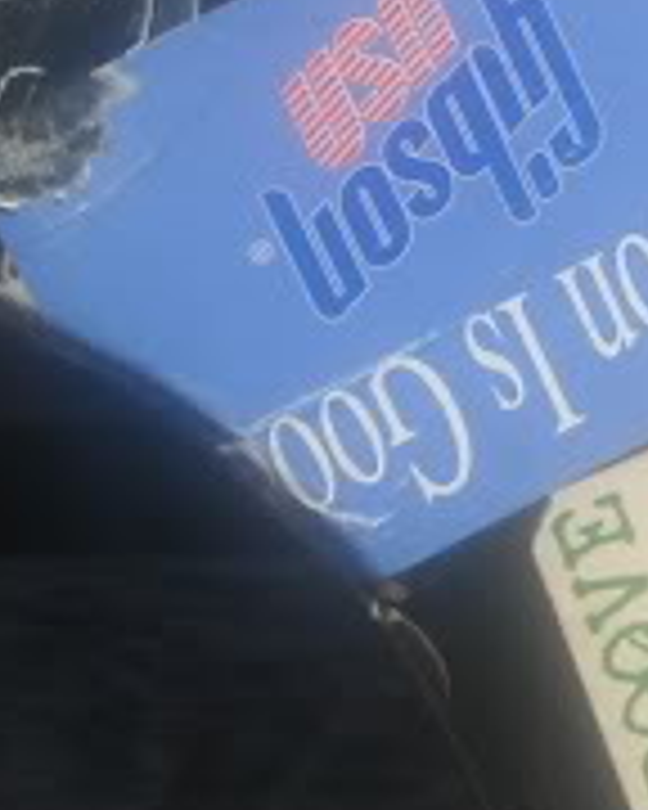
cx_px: 666
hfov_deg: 7.9
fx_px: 4651
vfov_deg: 9.9
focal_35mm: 194
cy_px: -58
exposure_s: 1/521
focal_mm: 5.7
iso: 64
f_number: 5.6
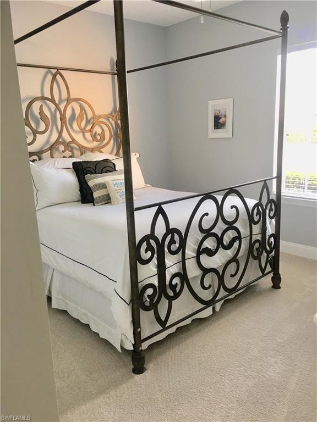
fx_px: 354
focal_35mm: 29
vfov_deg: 61.7
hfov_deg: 48.2
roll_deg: +1.4
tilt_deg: -12.8
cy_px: 211
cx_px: 158
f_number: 2.2
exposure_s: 1/15
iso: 25
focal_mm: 4.15
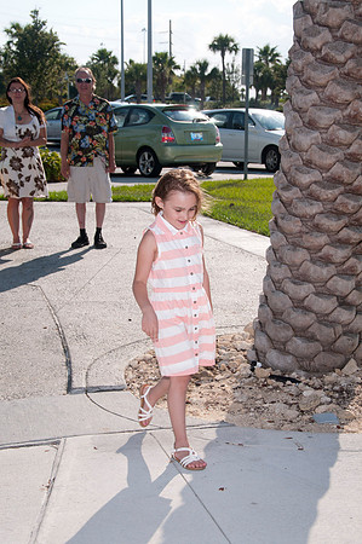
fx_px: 907
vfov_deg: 33.4
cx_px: 181
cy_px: 272
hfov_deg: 22.6
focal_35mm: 60
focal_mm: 40
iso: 100
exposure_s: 1/250
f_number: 9
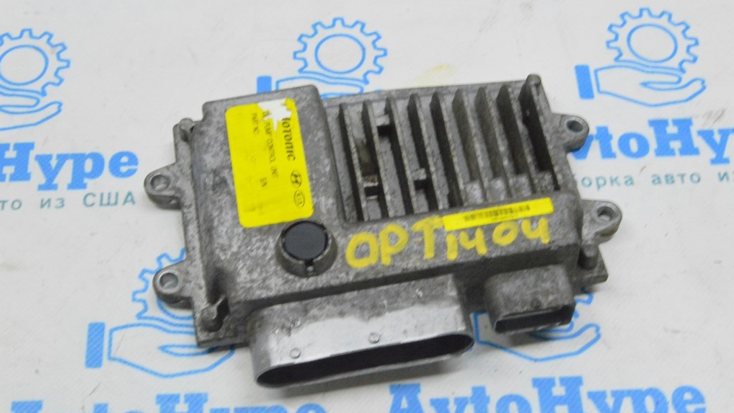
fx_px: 1168
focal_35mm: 60
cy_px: 222
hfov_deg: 34.9
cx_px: 368
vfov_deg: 20.1
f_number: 20
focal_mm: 38
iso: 6400
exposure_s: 1/20
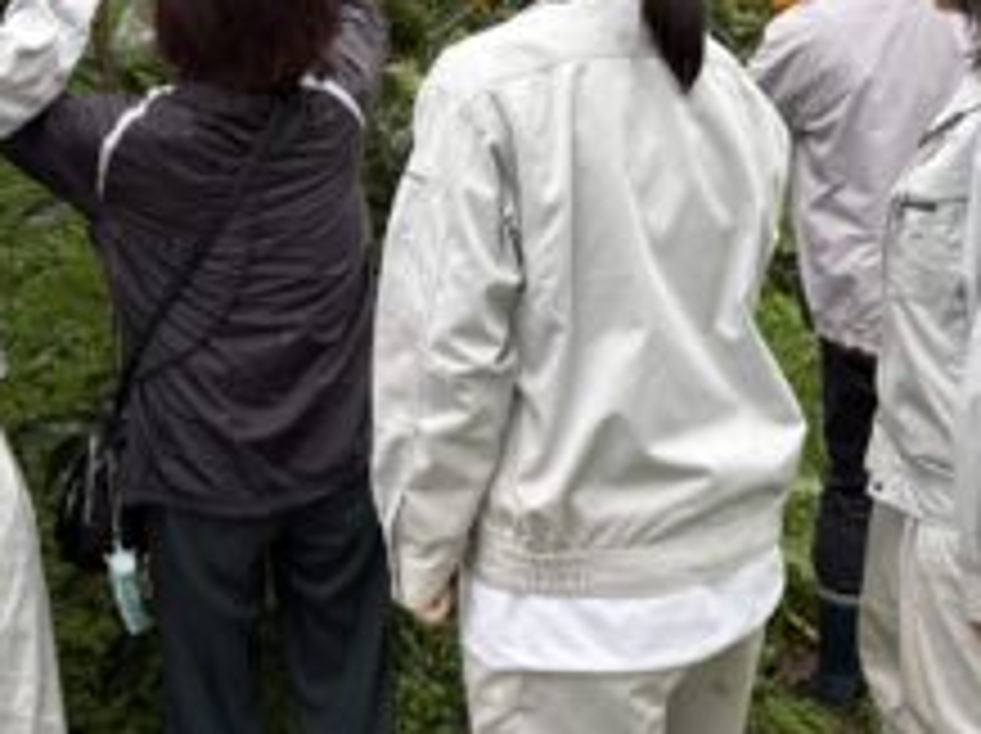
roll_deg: +1.5
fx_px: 1444
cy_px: 167
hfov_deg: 37.5
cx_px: 439
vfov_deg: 28.0
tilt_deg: -12.9
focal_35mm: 51
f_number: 1.6
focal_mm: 5.96
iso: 40
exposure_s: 1/262
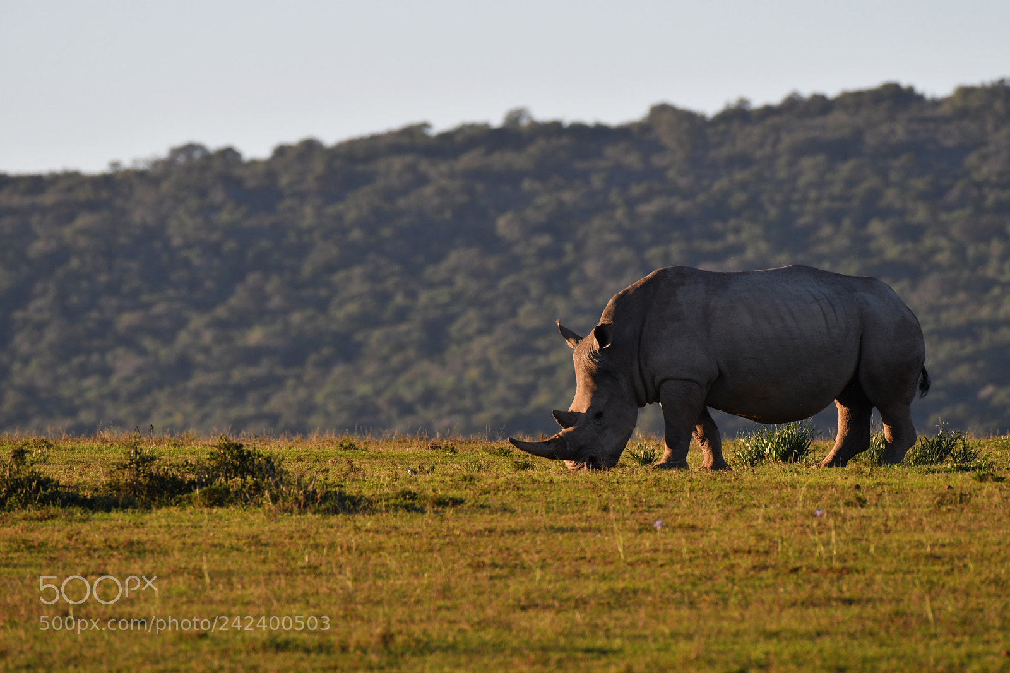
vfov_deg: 1.8
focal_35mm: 750
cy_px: 336
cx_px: 505
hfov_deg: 2.8
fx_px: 21036
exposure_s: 1/500
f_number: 7.1
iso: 250
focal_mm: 500
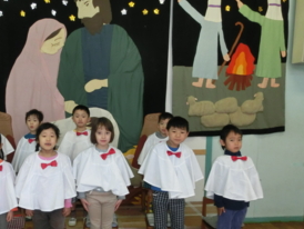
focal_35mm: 35
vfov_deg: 40.4
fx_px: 308
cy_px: 148
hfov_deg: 51.5
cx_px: 98
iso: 320
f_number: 3
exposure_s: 1/125
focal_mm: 4.24
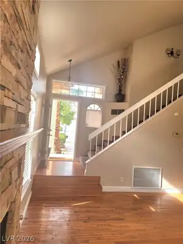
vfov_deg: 69.4
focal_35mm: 25
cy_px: 122
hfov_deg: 54.9
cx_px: 92
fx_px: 176
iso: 32
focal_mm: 7
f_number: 1.8
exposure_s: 1/120
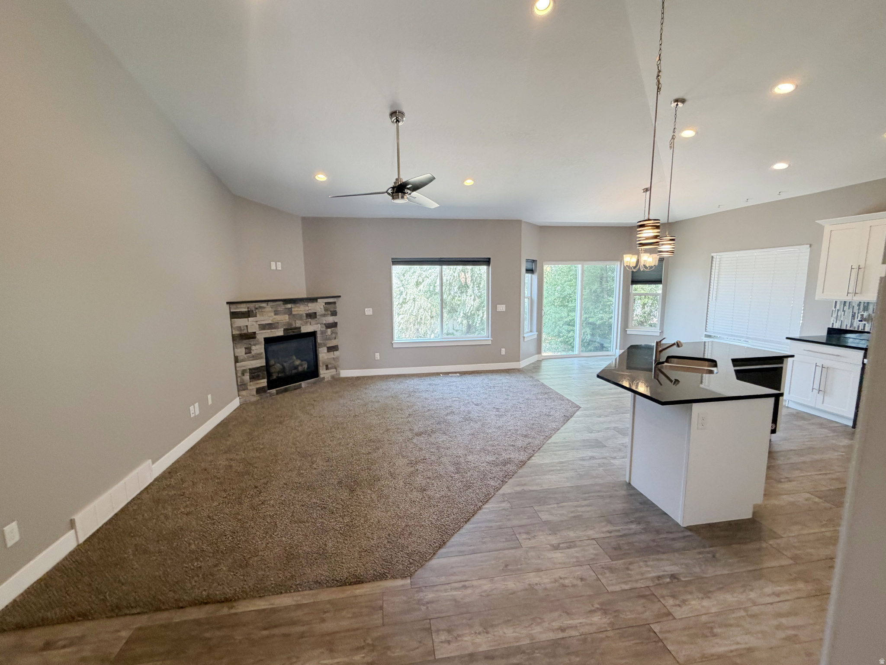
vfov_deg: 85.7
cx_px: 443
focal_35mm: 14
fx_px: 358
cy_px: 332
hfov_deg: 102.1
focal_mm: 2.22
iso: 200
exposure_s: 1/120
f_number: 2.2
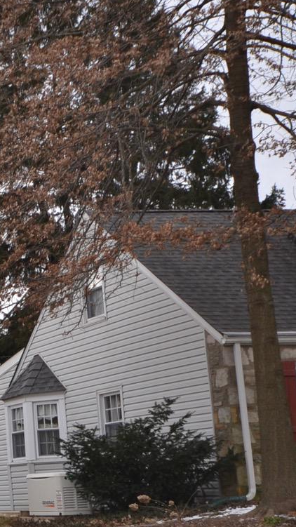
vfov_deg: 25.9
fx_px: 1137
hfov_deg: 12.2
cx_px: -387
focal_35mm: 81
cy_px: 358
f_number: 5.6
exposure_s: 1/125
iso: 200
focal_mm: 19
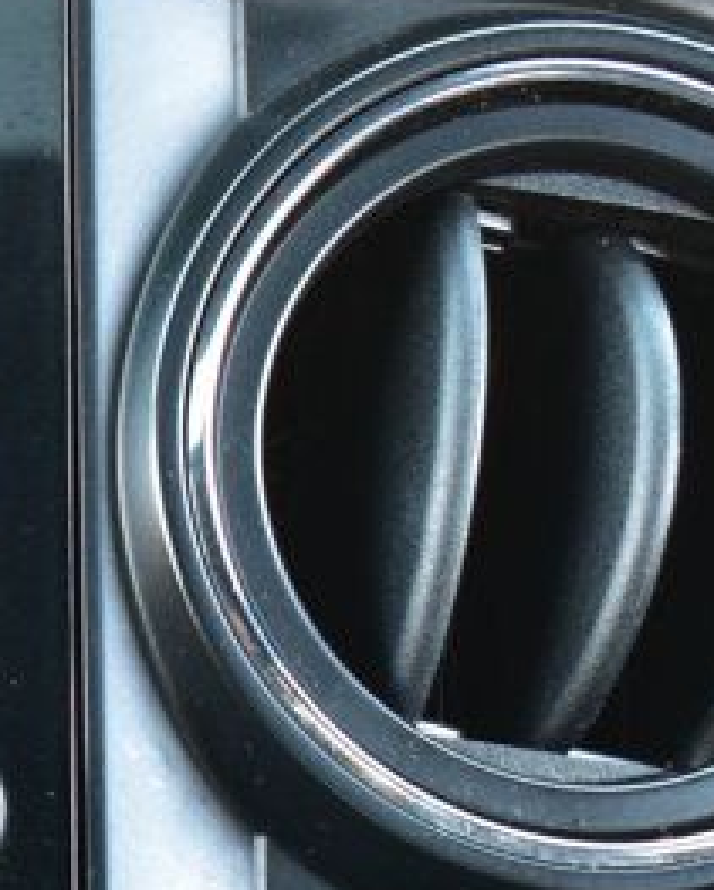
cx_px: -785
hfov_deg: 7.1
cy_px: 782
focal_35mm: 208
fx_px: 5485
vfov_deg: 9.2
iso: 800
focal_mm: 38
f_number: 6.3
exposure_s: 1/15
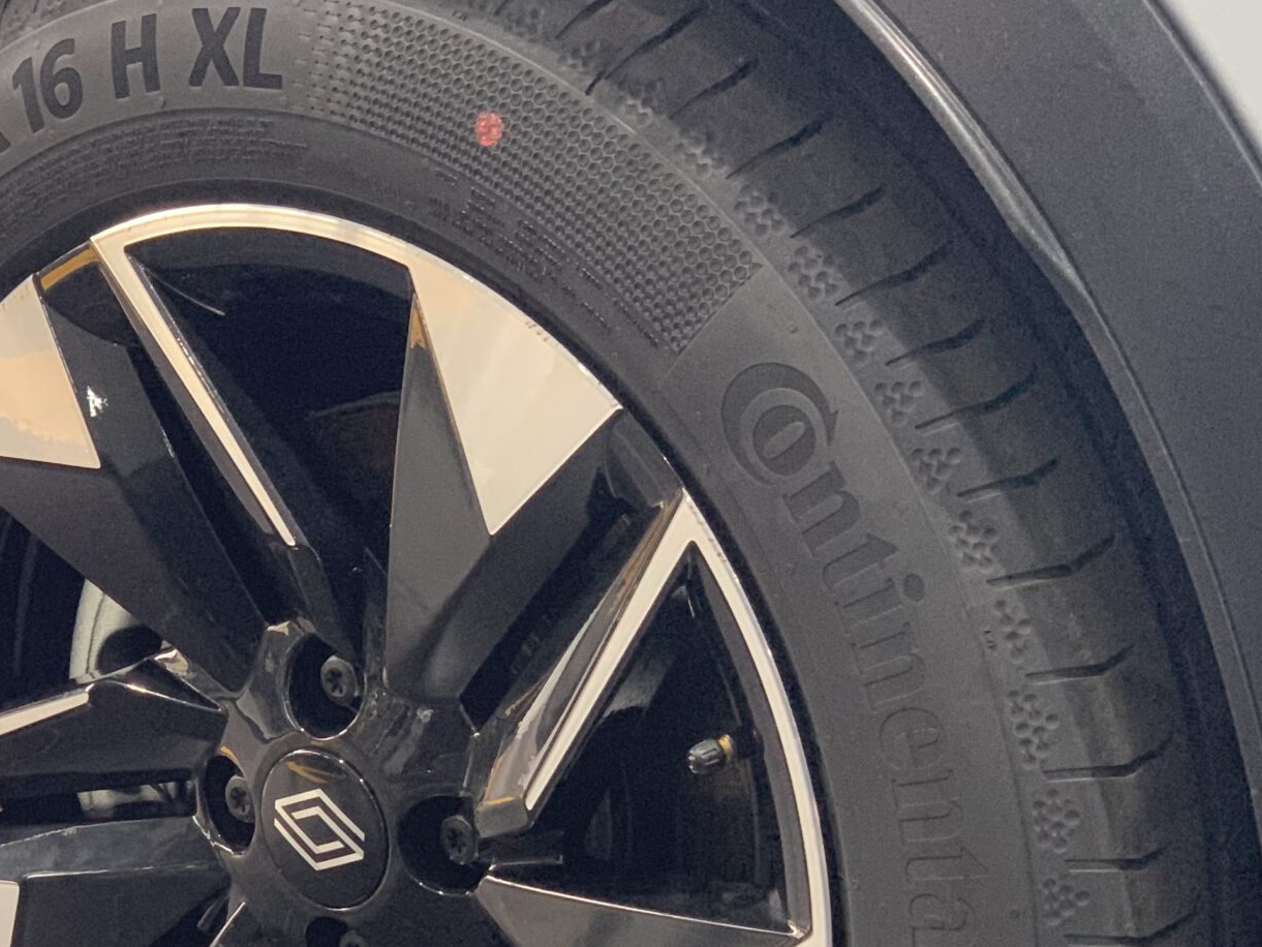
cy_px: 727
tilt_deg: -18.8
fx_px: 3974
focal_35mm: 109
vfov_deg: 13.5
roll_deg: +0.1
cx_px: 388
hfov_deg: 18.0
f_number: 2.4
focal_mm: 6
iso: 250
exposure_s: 1/50
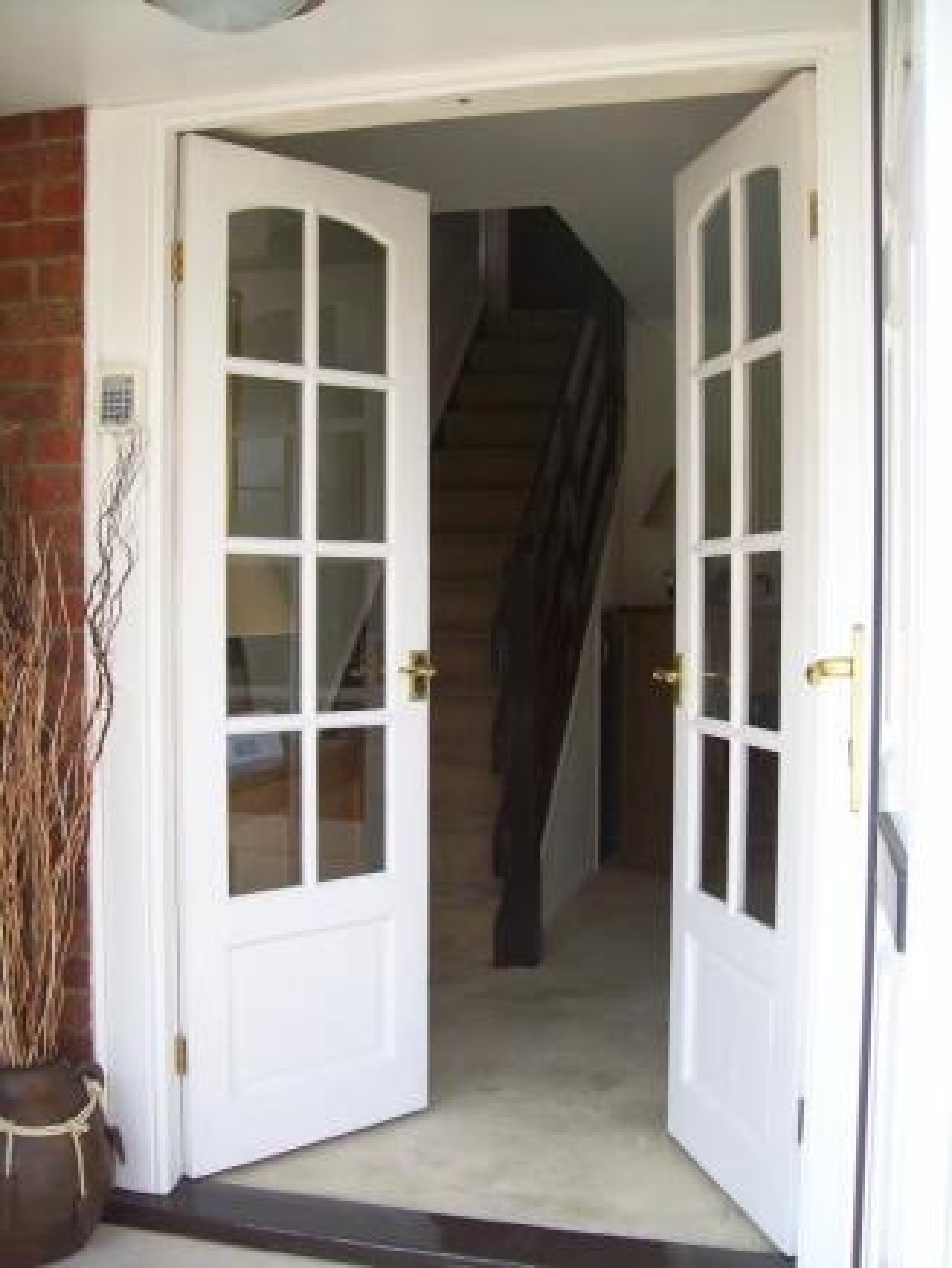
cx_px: 476
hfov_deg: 39.7
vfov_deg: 51.3
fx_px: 1319
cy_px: 634
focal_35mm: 36
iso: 80
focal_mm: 6
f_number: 2.7
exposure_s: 1/143
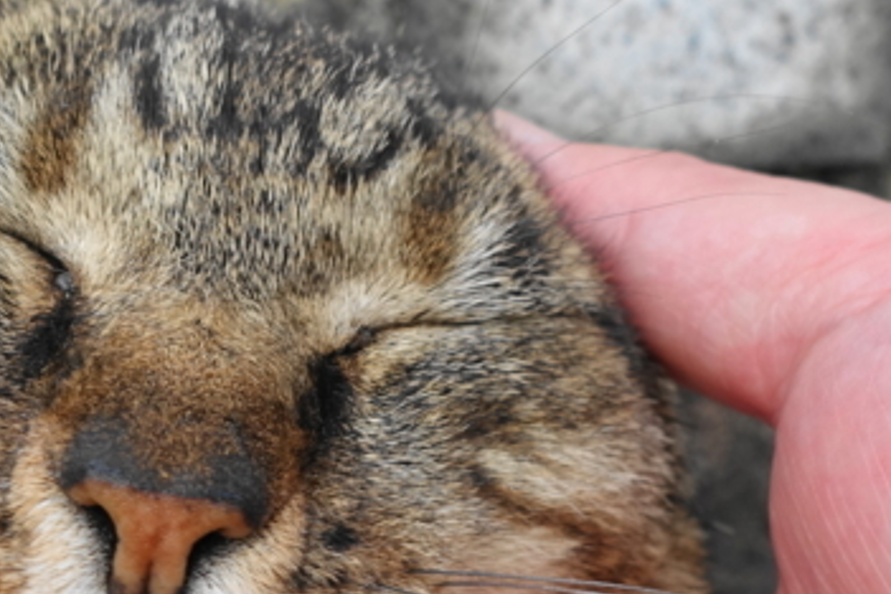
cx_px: 327
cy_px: 433
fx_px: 1732
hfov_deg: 28.7
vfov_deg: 19.3
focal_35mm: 70
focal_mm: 8.8
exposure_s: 1/160
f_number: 4
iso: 125
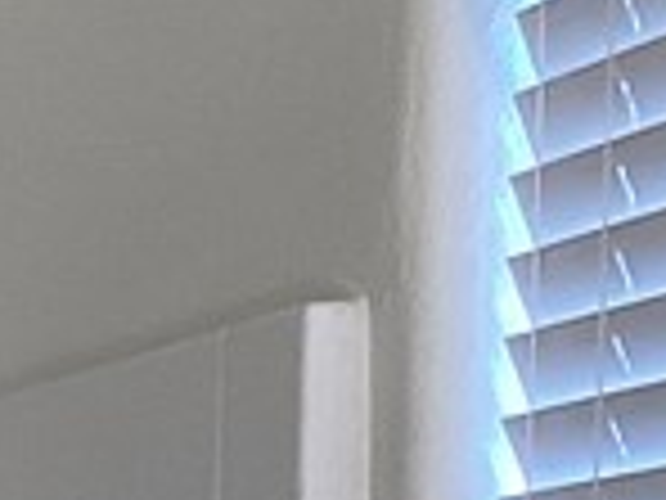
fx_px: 4137
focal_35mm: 215
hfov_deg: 8.6
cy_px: 1288
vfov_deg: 6.5
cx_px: -806
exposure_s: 1/100
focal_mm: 3.3
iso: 100
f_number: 2.4
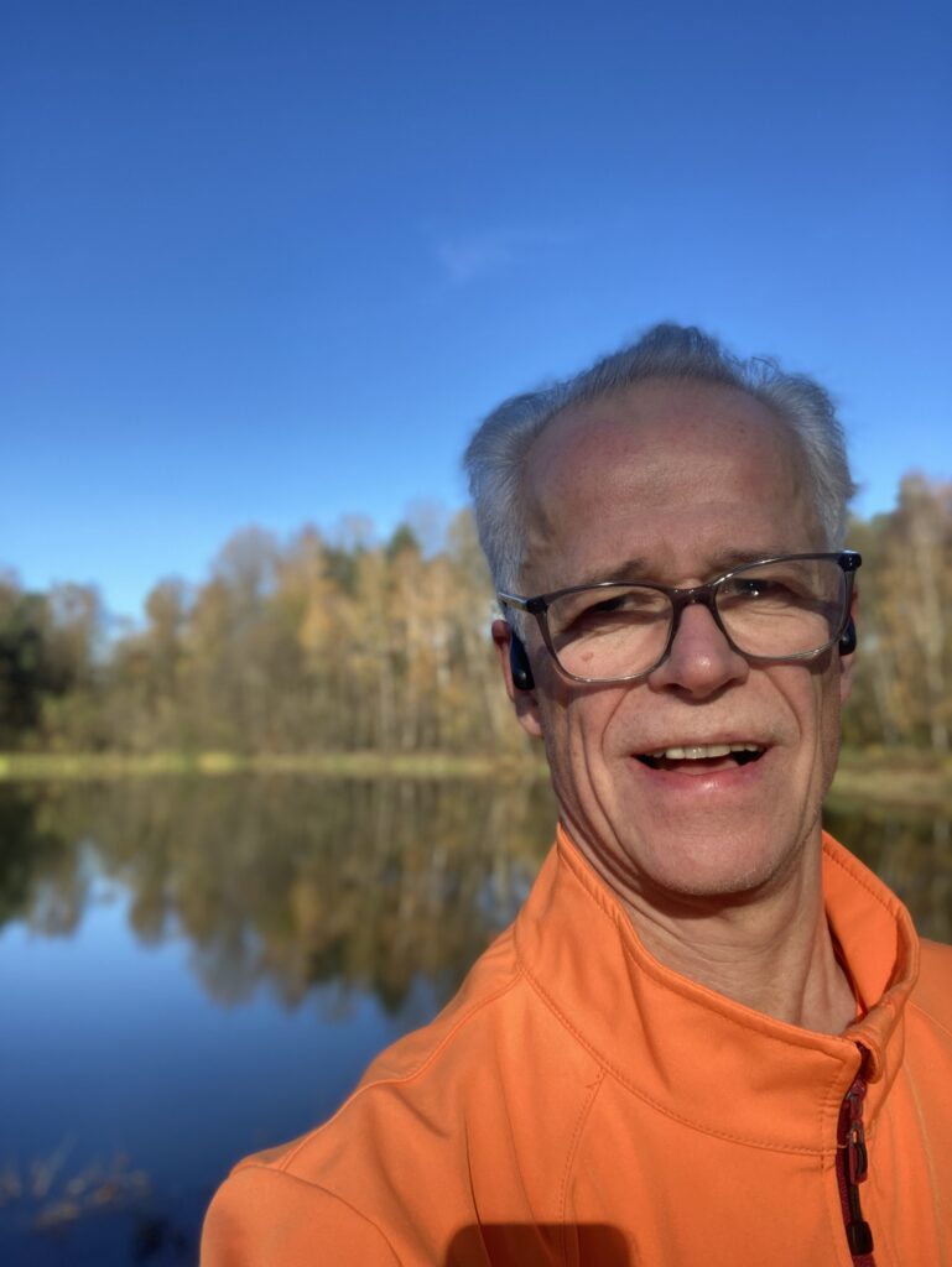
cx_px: 476
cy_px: 634
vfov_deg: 56.8
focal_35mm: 32
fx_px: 1172
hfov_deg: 44.2
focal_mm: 2.87
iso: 20
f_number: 2.2
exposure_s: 1/395
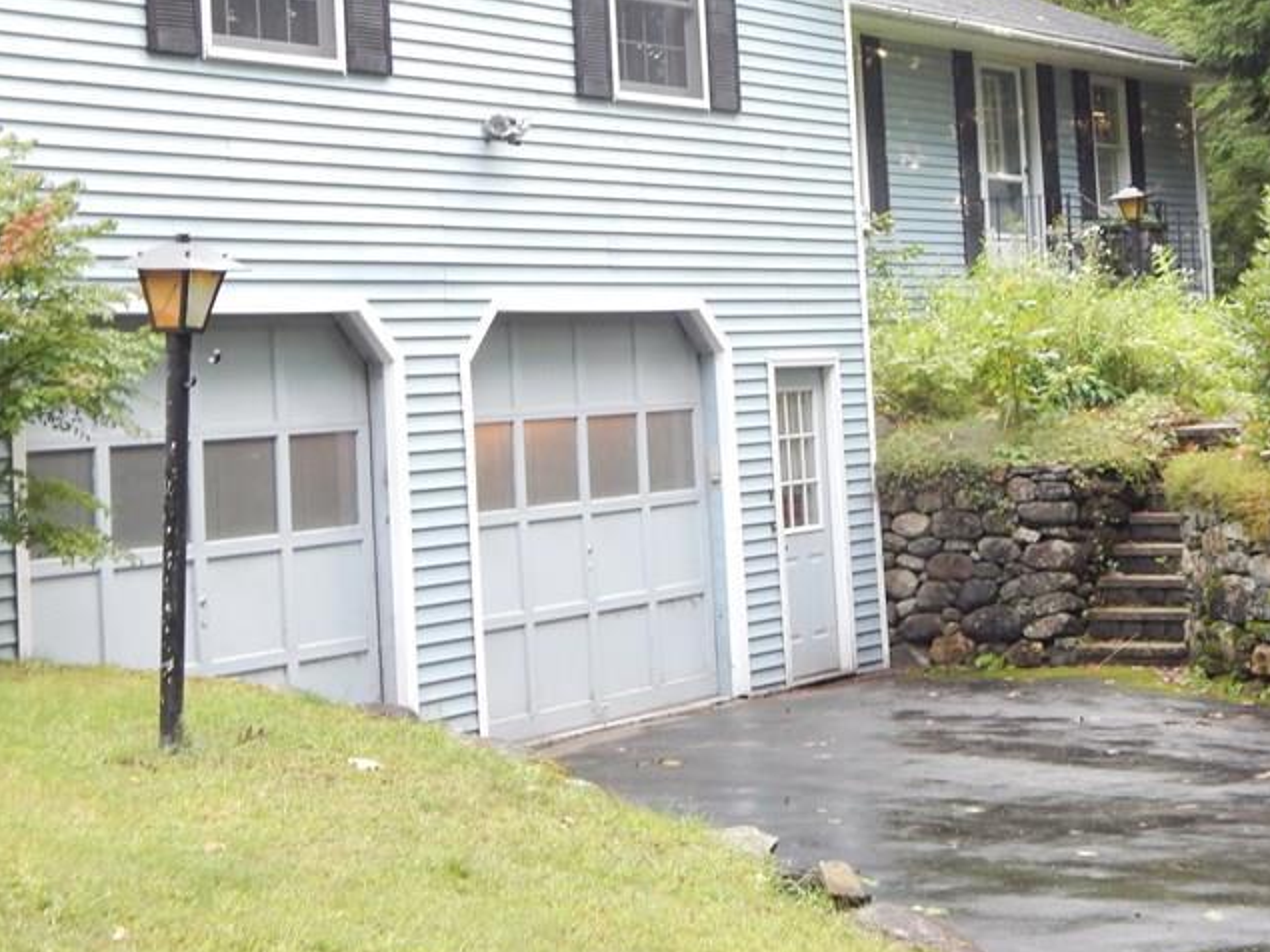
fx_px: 2898
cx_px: 812
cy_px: 204
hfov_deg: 24.6
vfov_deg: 18.5
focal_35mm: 79
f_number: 3.7
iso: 400
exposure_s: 1/30
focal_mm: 8.6
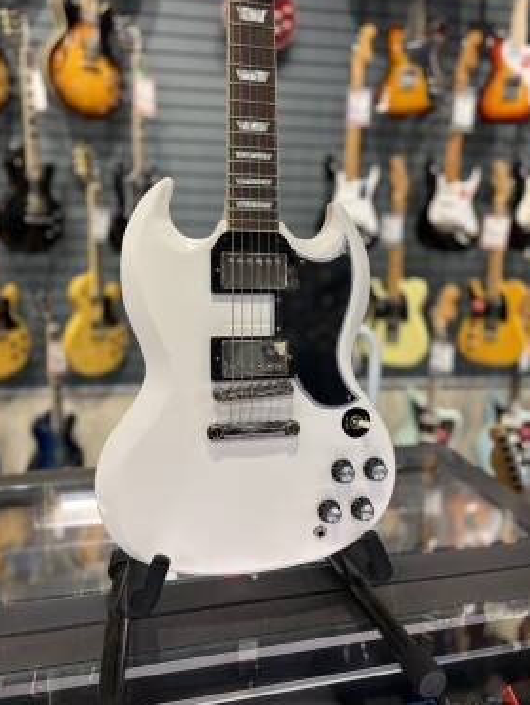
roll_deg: -1.1
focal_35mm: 28
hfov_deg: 49.8
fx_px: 571
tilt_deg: -11.1
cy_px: 327
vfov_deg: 63.3
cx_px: 266
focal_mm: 5.96
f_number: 1.6
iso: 125
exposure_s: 1/120
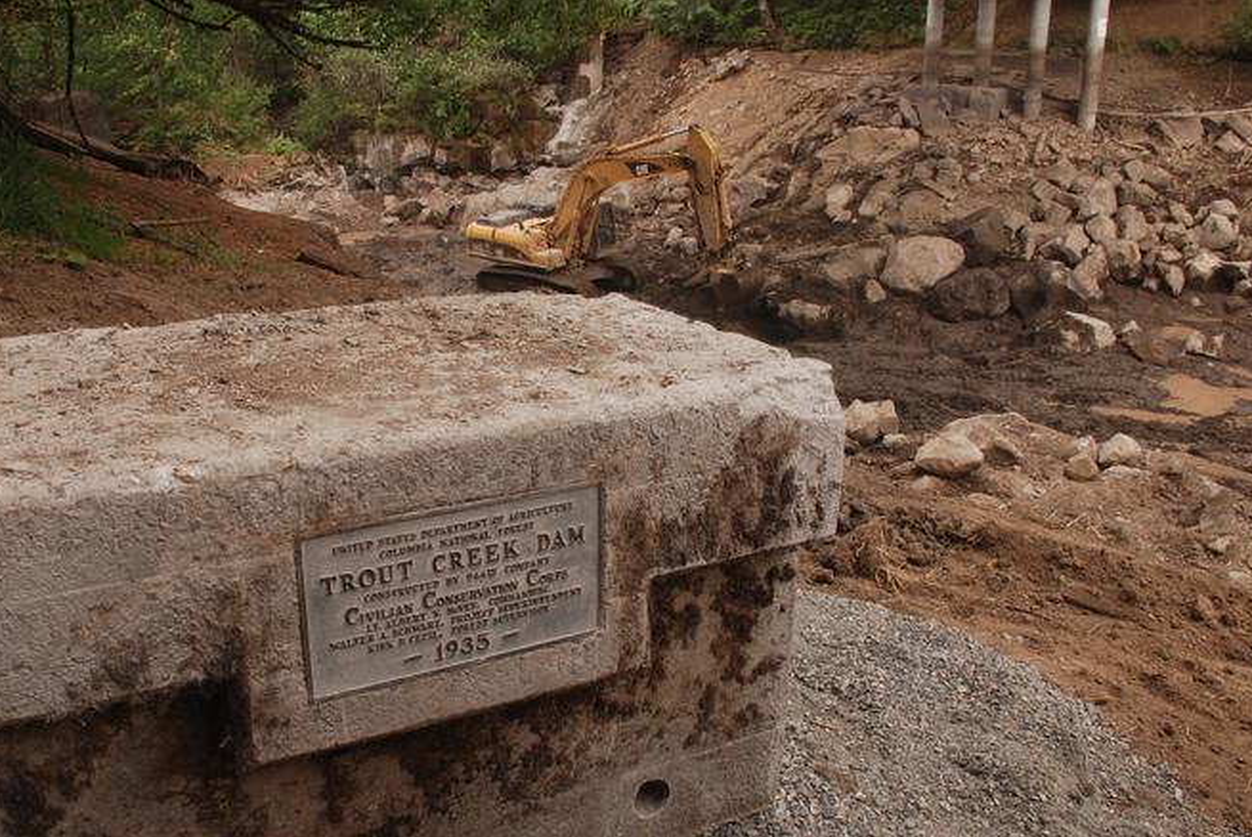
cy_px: 448
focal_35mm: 33
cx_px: 600
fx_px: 1149
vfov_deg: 40.0
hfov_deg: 57.2
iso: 320
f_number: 8
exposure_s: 1/50
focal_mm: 18
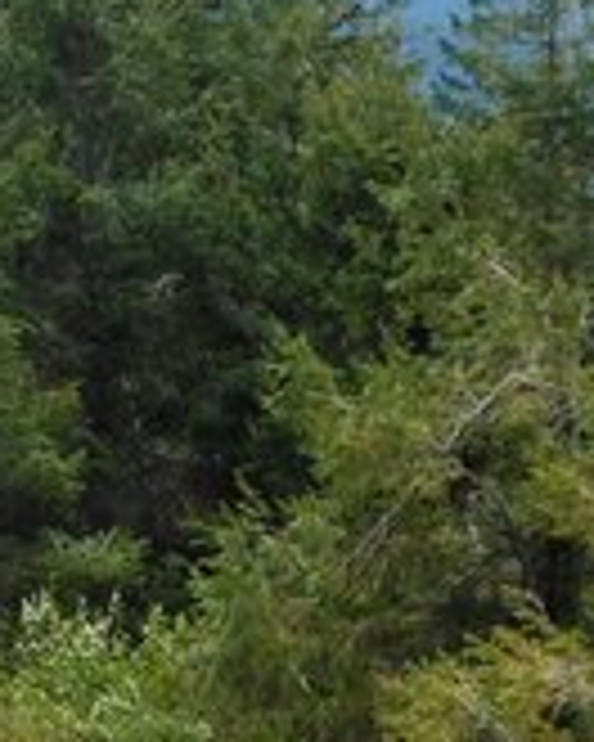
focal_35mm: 133
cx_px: -306
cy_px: 245
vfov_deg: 14.5
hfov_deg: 11.1
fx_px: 2923
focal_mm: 4.5
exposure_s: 1/640
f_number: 3.2
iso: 80
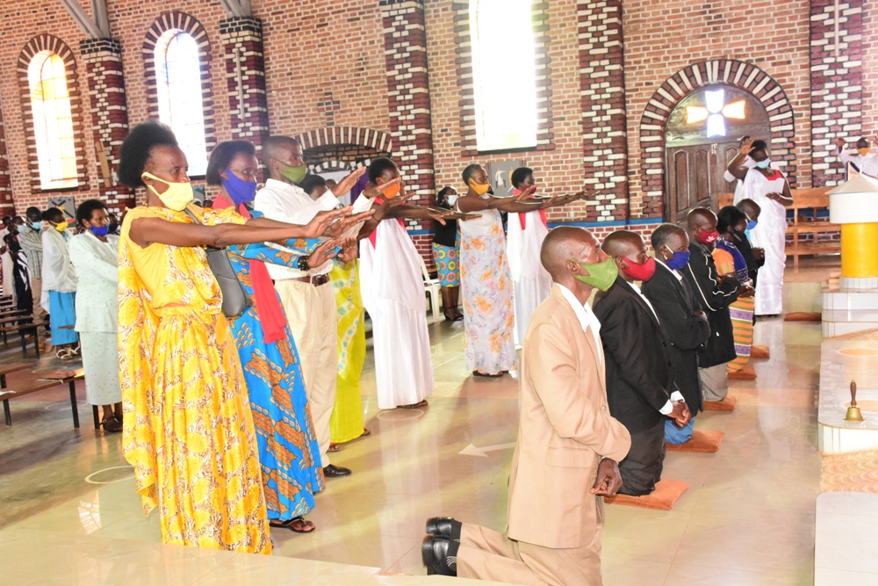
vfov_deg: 36.9
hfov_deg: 53.1
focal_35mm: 36
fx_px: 878
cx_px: 439
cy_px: 293
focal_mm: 24
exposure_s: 1/80
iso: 6400
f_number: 8
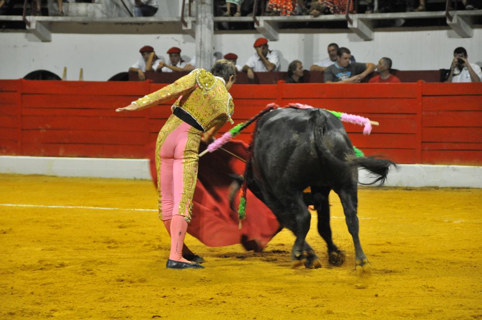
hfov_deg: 13.1
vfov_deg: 8.7
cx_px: 241
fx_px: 2106
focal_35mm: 158
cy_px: 160
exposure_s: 1/60
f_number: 5.3
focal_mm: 105
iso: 1600
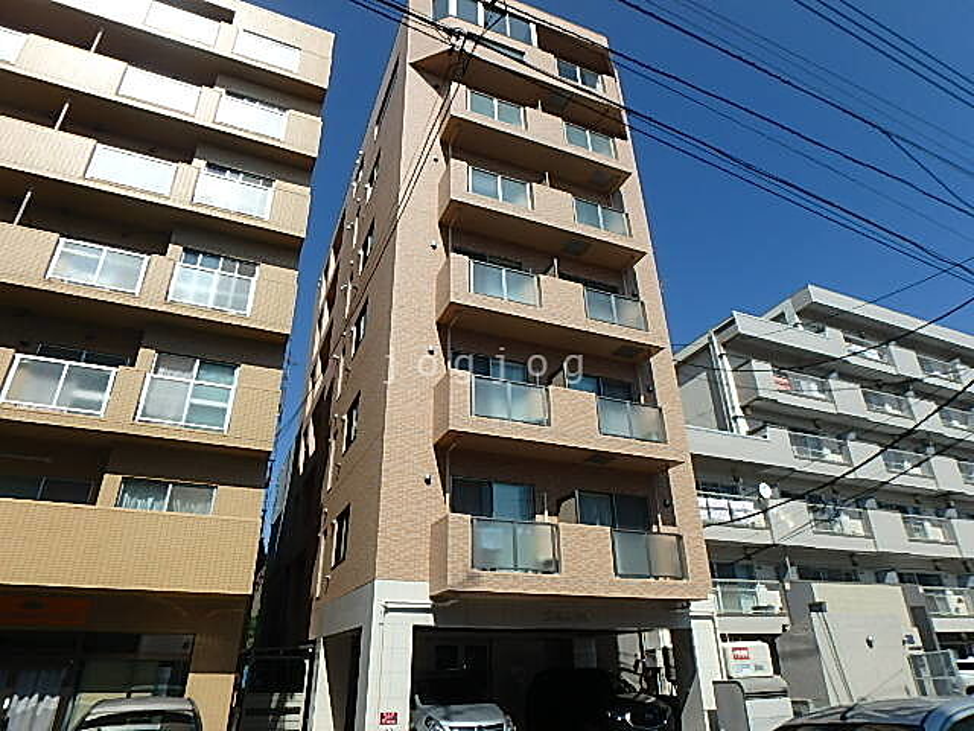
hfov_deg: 79.0
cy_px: 366
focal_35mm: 21
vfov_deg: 63.4
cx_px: 487
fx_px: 591
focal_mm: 3.7
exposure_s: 1/640
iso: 125
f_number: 6
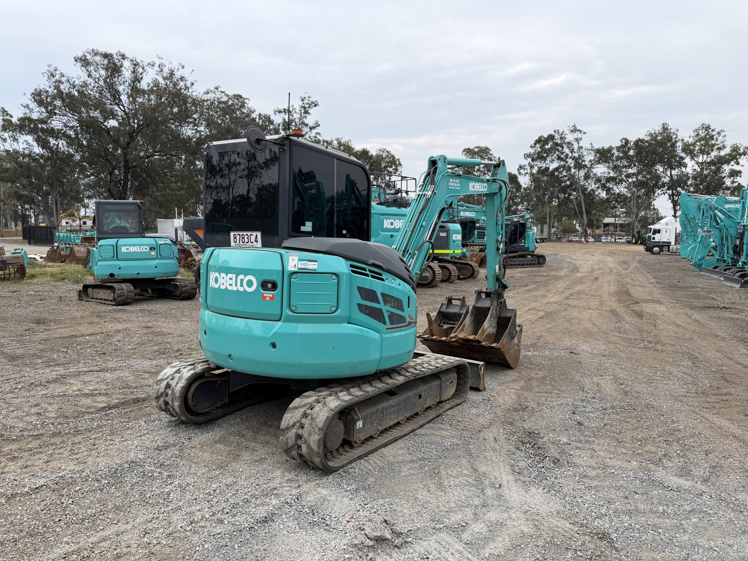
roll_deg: -1.2
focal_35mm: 24
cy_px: 280
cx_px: 374
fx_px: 519
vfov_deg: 56.8
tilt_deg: -1.4
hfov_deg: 71.6
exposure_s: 1/1770
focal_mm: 6.76
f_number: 1.78
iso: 80
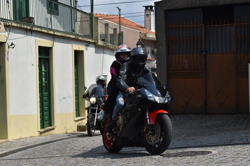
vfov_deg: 16.6
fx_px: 573
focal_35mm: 82
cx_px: 125
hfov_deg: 24.6
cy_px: 83
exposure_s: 1/2000
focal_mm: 55
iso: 400
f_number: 7.1
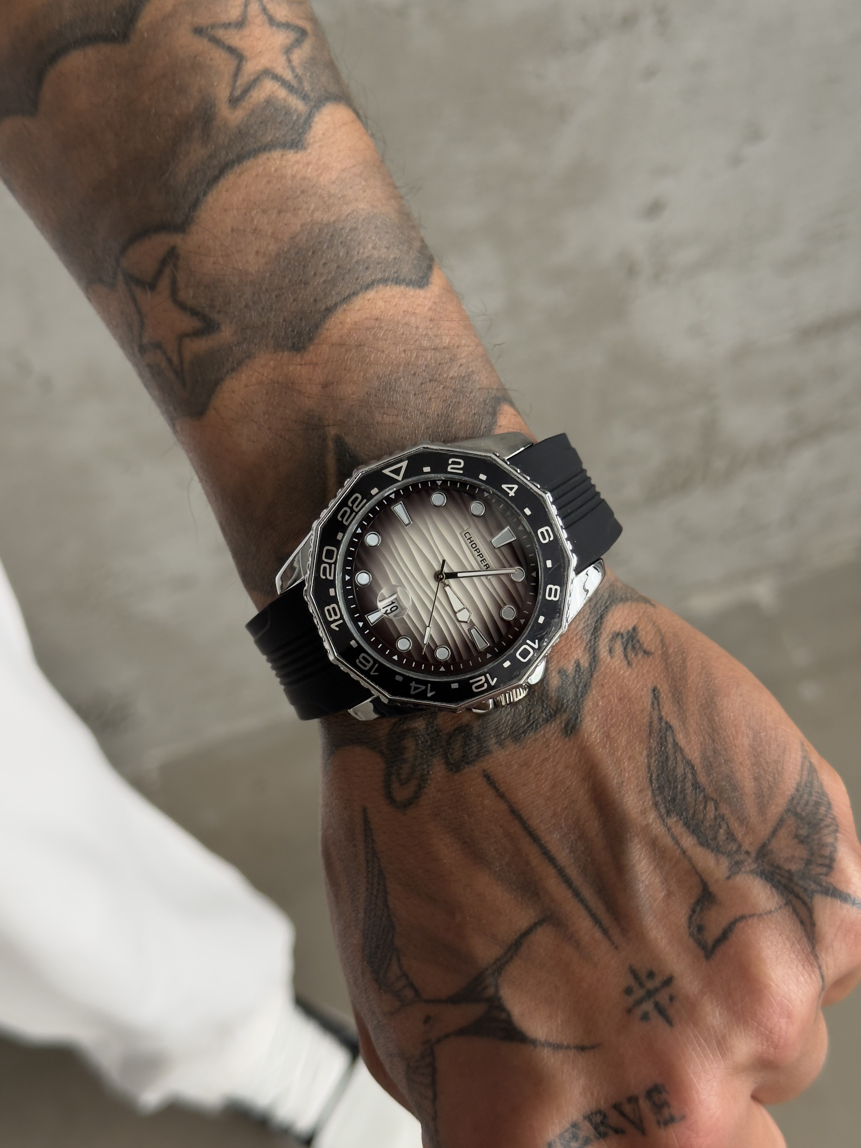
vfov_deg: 39.7
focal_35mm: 48
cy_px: 574
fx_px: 1592
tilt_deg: -56.3
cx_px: 430
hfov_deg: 30.3
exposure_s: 1/60
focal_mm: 6.76
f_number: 1.78
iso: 160
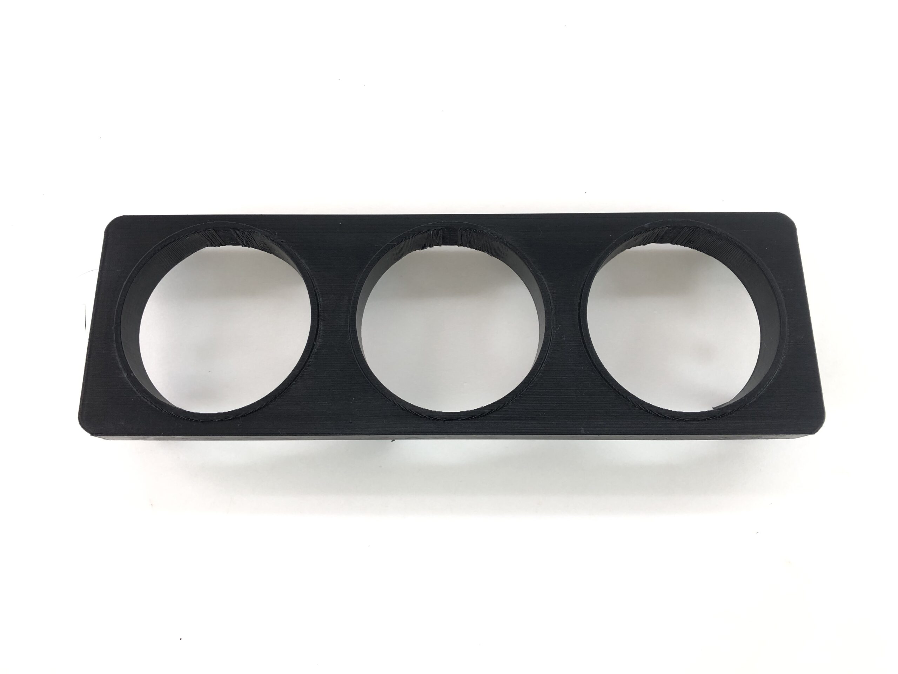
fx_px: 726
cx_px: 449
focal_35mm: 28
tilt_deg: -86.2
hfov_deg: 63.4
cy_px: 337
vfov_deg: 49.7
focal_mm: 3.99
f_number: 1.8
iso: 20
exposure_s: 1/40
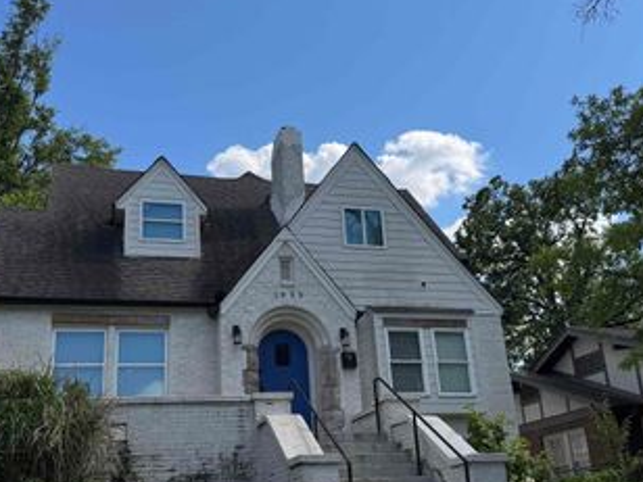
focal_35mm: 39
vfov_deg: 36.8
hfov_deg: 47.8
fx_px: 724
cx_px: 292
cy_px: 268
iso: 80
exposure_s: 1/7937
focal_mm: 6.76
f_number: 1.78
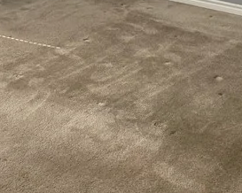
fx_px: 630
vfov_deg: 16.4
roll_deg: -0.3
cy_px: -63
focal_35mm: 88
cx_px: 83
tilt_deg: -11.1
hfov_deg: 21.7
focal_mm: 6.76
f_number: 1.78
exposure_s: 1/237
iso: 125
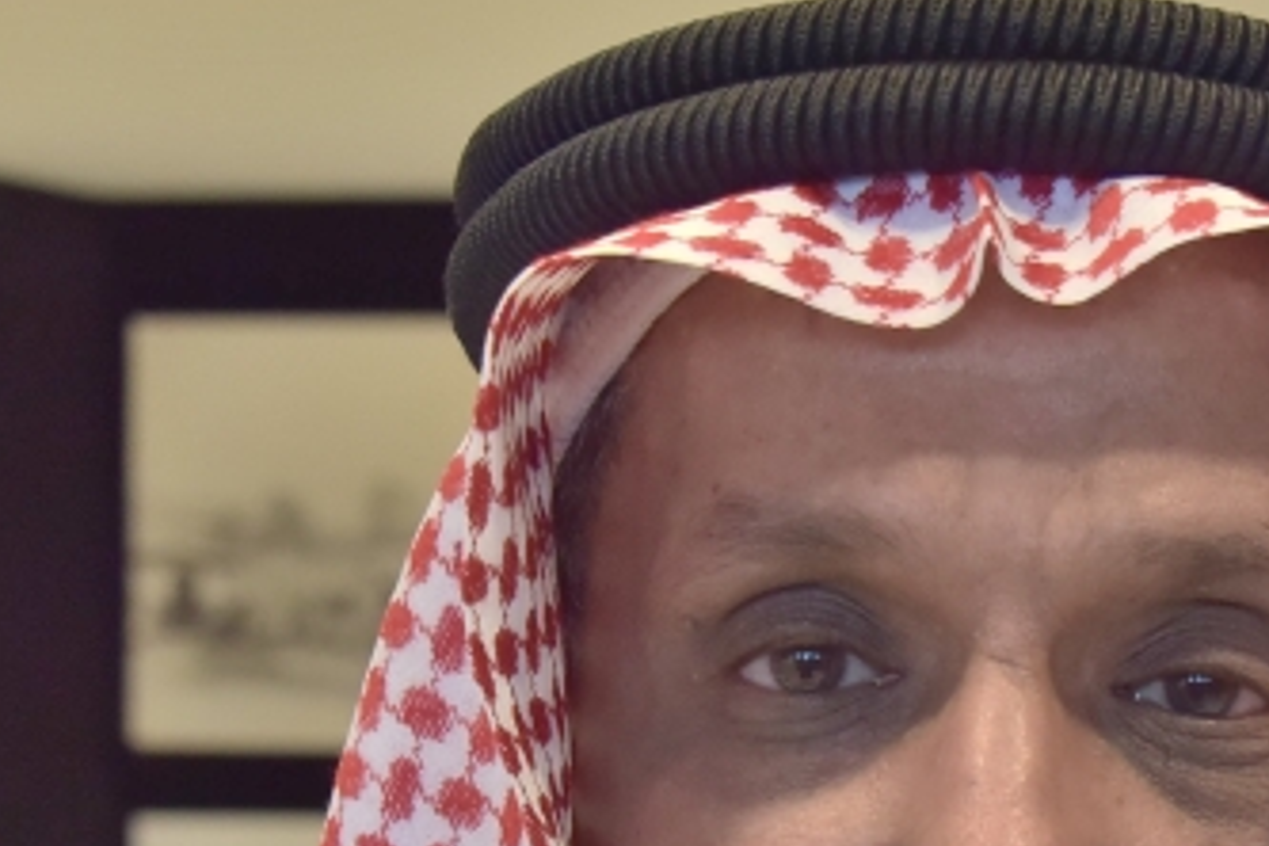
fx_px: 4758
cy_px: 1029
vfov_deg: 10.0
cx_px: 1143
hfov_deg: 15.0
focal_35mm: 135
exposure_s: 1/200
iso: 1250
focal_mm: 45
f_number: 7.1
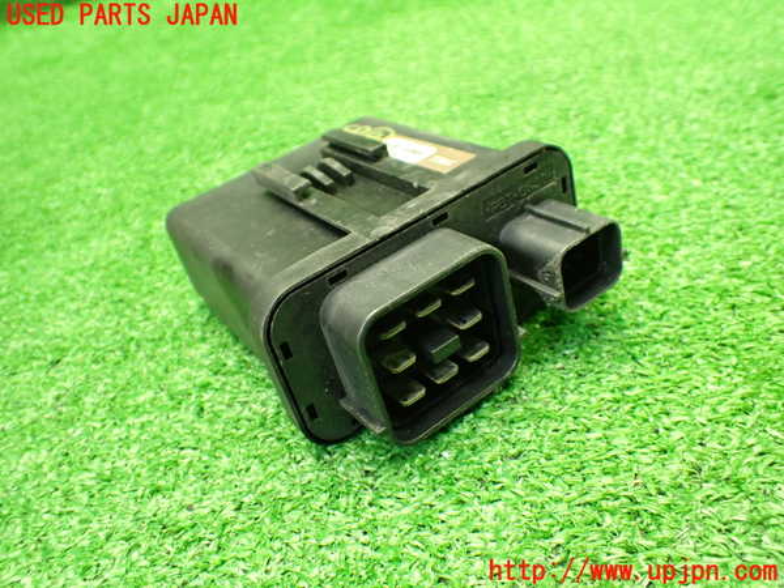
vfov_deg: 46.8
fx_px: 679
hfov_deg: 60.0
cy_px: 294
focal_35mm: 30
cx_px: 392
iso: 800
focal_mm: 5.4
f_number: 2.3
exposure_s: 1/50
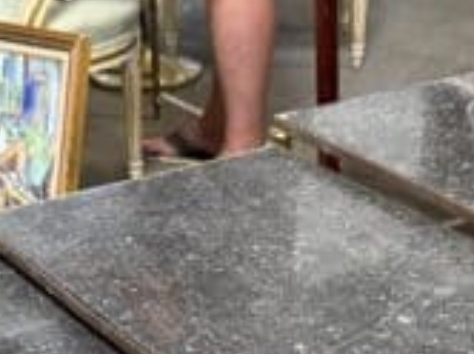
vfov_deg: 15.6
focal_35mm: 87
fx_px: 1190
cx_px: 331
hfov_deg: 22.4
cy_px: 528
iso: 250
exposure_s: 1/50
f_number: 1.78
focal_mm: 6.76
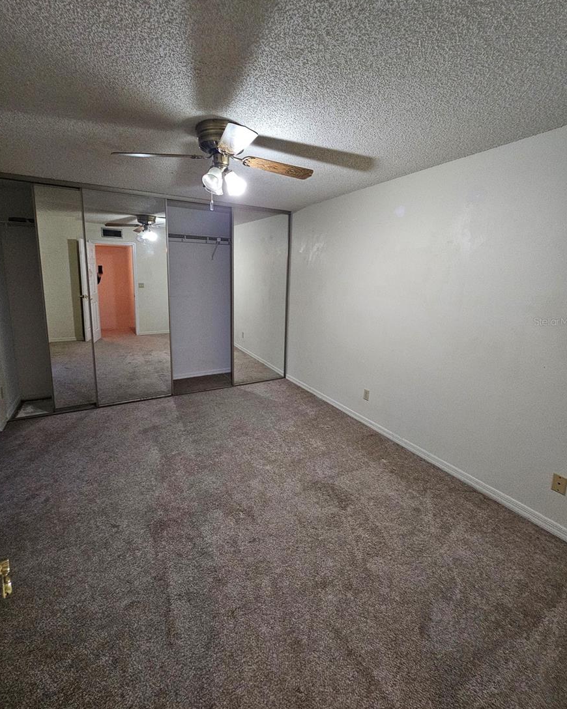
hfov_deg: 88.0
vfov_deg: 100.4
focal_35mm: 14
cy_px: 321
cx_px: 287
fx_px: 294
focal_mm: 2.2
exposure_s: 1/30
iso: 640
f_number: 2.2
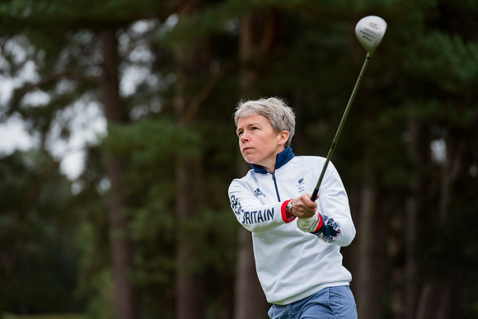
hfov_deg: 10.3
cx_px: 239
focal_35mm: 200
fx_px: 2656
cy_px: 160
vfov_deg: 6.9
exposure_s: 1/1250
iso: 800
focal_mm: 200
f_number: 4
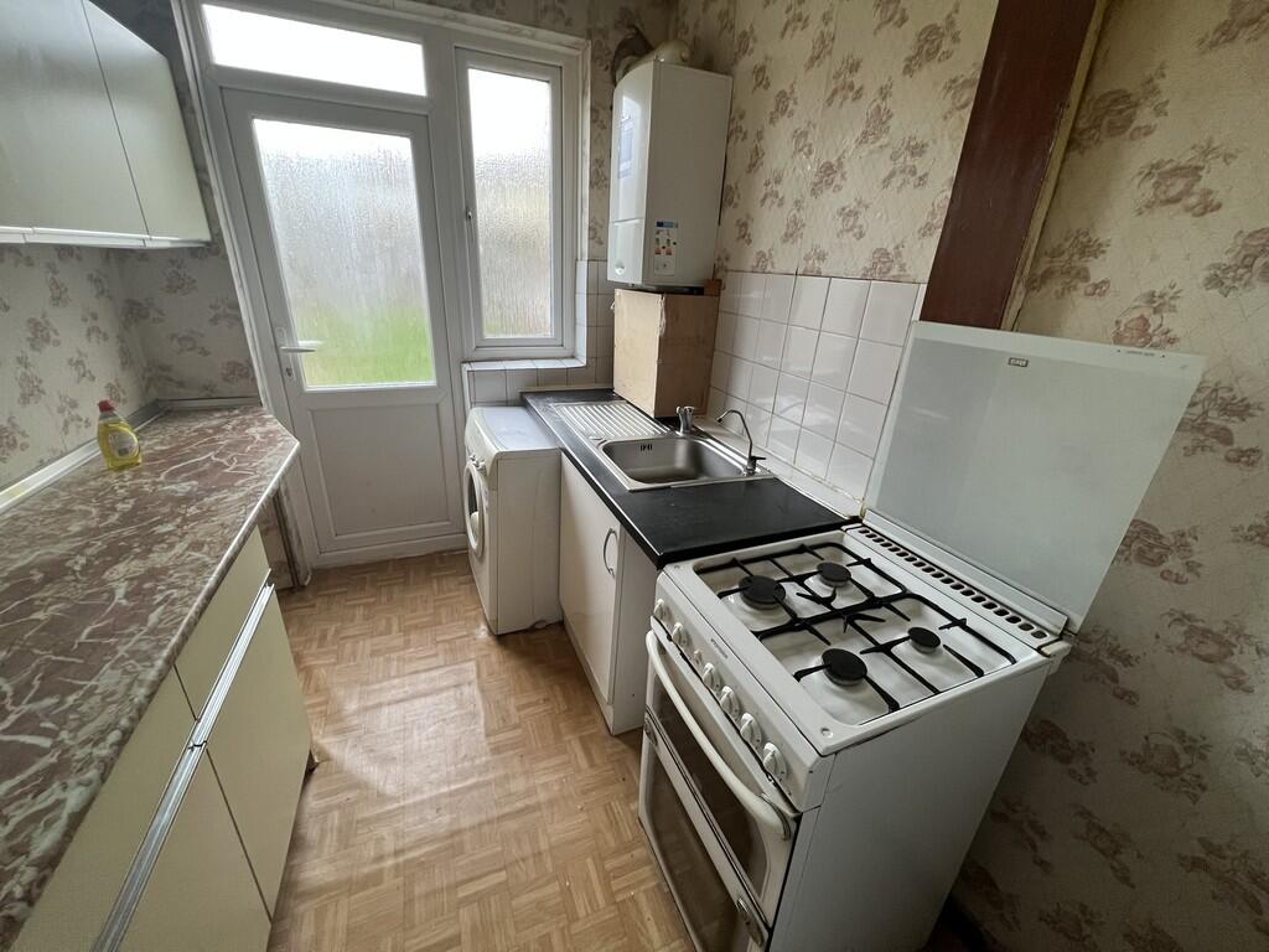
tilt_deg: -22.7
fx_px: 477
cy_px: 476
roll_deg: -2.4
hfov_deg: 106.2
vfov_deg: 89.9
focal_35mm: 13
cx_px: 634
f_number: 1.8
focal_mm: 1.57
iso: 250
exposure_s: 1/77
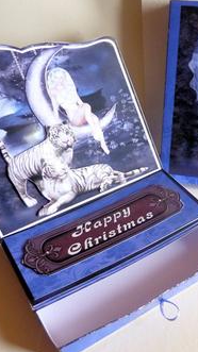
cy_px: 177
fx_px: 346
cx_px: 164
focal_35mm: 37
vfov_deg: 54.0
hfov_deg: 31.0
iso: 400
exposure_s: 1/10
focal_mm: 4.1
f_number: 3.3
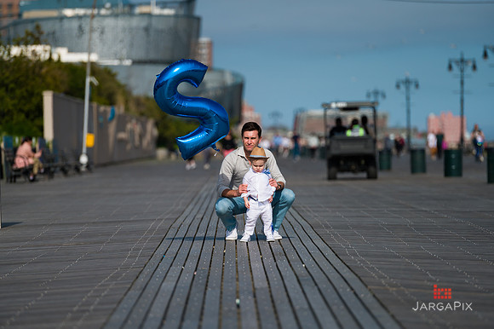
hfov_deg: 10.3
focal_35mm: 200
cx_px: 247
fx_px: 2743
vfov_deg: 6.9
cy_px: 164
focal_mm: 200
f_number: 4
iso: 200
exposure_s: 1/6400
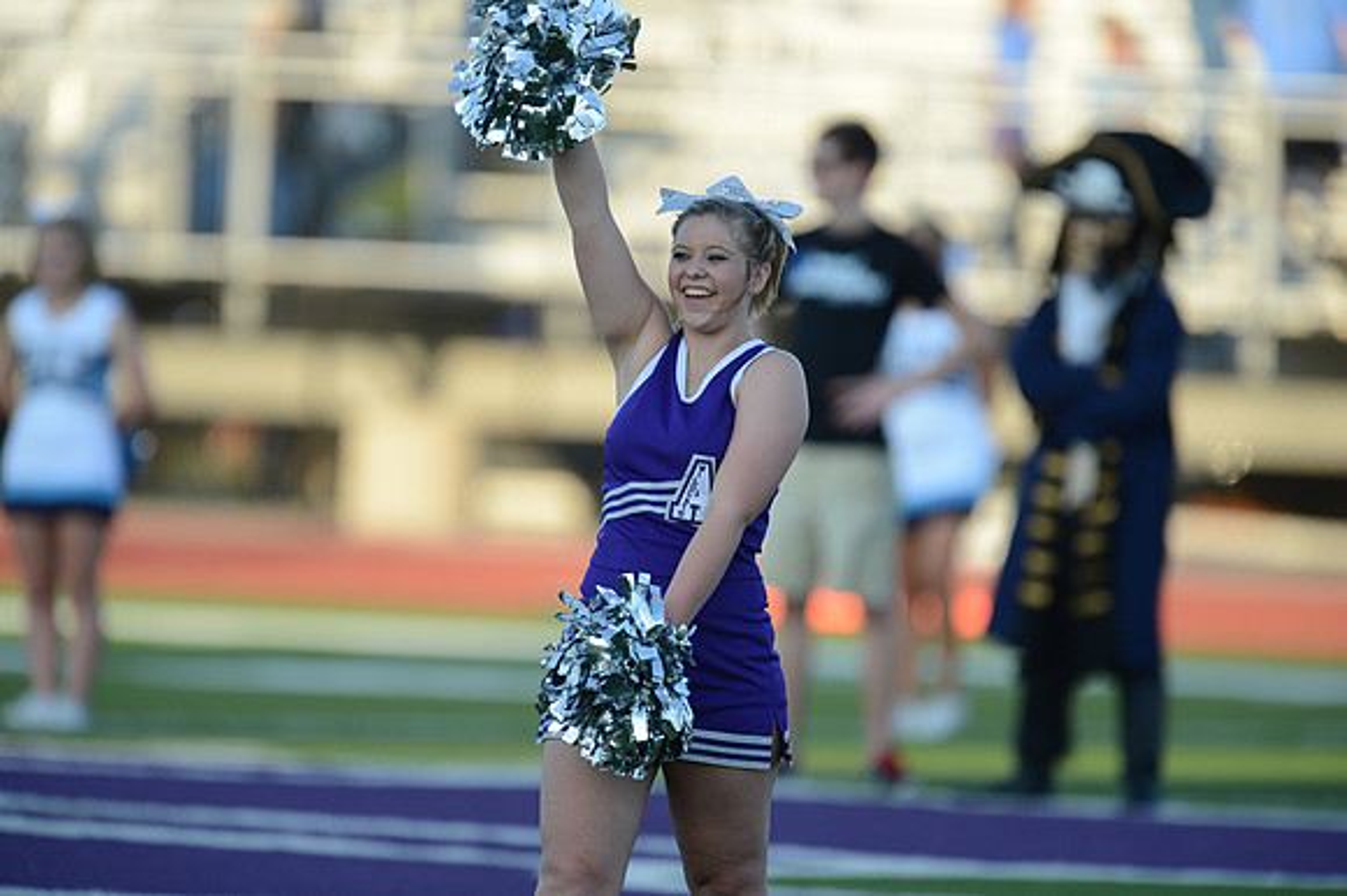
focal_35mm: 550
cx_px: 674
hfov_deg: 3.8
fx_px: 20567
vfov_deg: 2.5
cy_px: 448
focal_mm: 550
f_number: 4
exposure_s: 1/2000
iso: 800
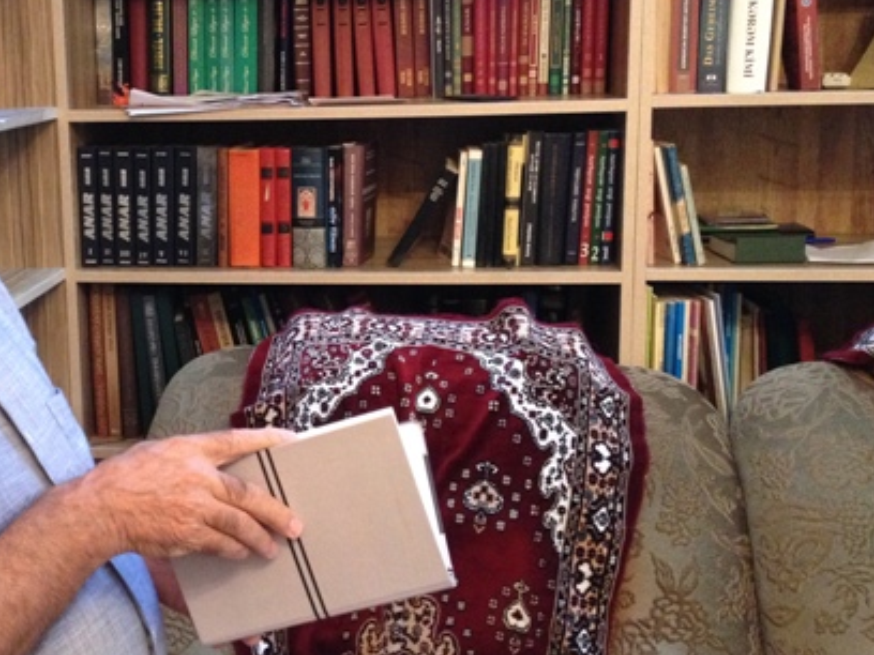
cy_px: 295
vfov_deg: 26.1
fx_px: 1414
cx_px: 228
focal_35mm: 56
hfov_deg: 33.7
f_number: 2.4
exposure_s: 1/17
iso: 400
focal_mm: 4.28
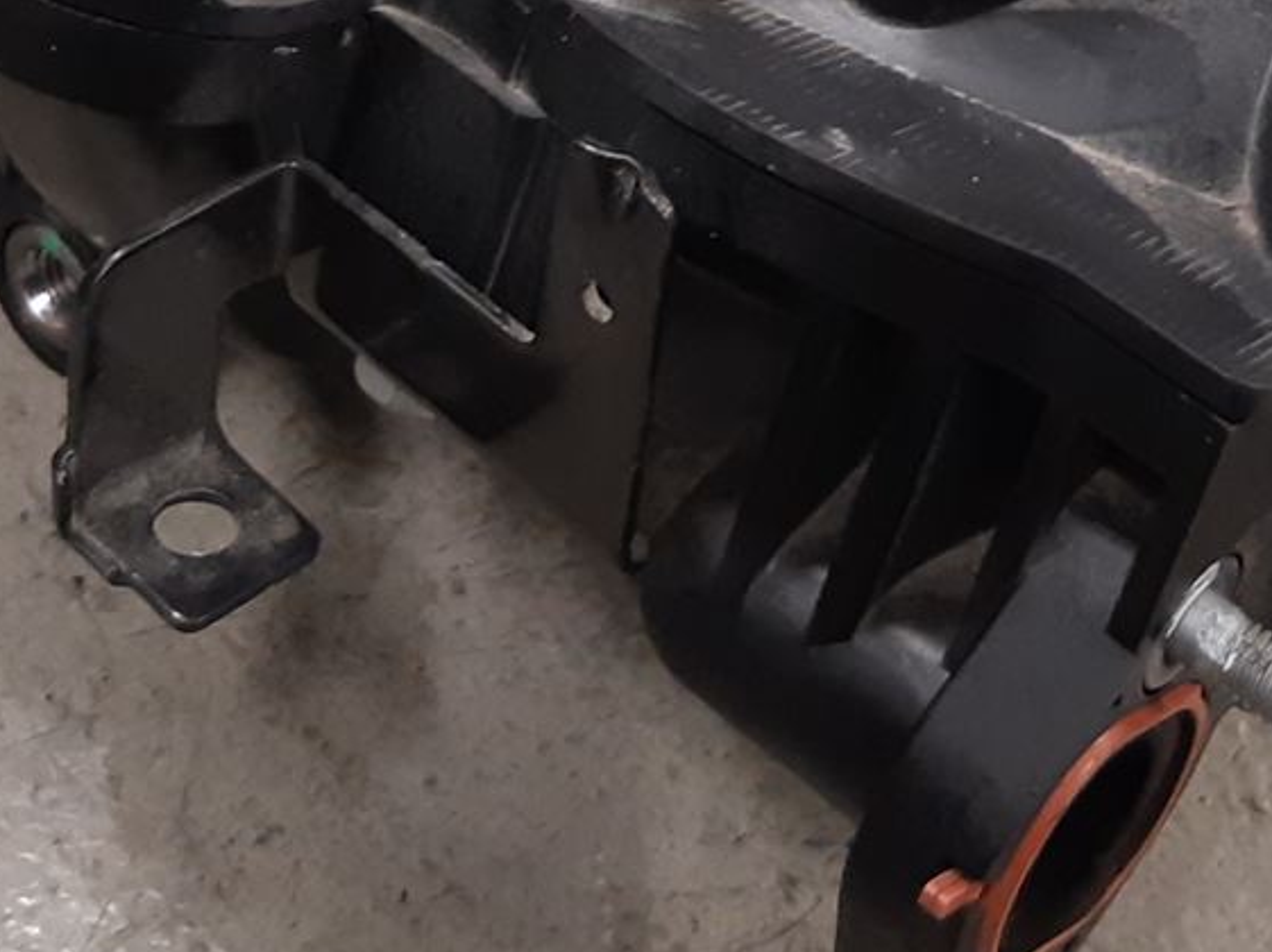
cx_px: 601
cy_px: -258
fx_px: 3489
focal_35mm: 95
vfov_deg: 14.9
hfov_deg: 20.7
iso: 160
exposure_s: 1/50
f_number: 1.7
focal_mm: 3.93
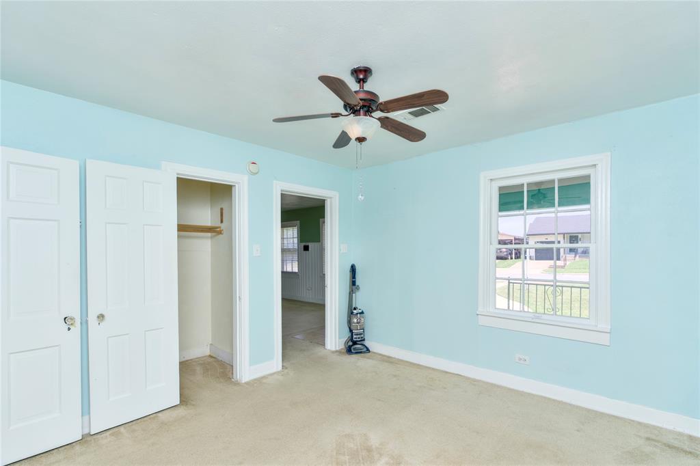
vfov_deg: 73.7
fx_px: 311
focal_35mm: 16
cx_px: 350
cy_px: 233
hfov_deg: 96.8
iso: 100
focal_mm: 16
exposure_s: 1/160
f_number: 5.6
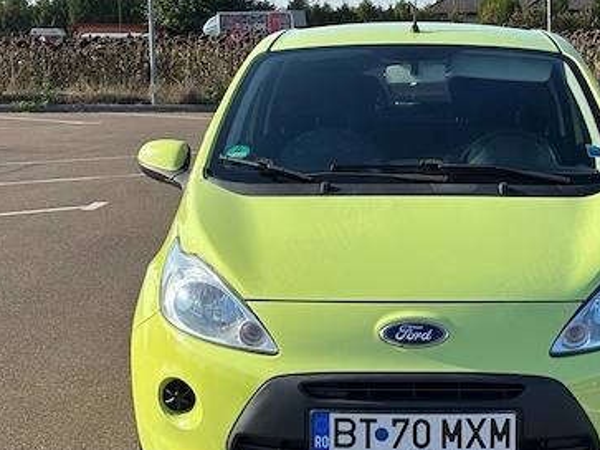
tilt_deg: -7.1
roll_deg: +0.9
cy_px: 238
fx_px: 1490
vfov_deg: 17.2
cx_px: 410
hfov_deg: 22.7
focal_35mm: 86
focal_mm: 5.96
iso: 40
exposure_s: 1/2105
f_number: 1.6
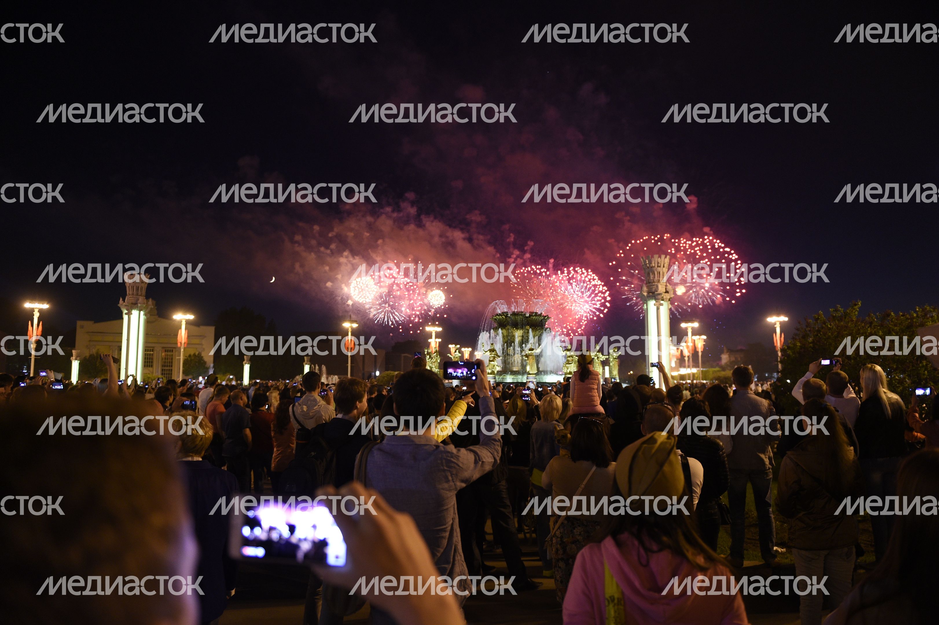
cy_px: 312
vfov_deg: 53.1
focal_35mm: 24
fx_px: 626
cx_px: 470
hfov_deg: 73.8
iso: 2000
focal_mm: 24
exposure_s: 1/40
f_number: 2.8
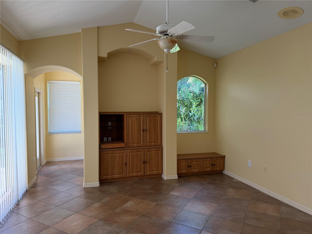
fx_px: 216
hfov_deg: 71.6
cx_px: 156
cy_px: 117
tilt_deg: -3.5
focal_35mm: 24
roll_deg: -0.3
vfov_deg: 56.8
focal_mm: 6.76
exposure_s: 1/121
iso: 80
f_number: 1.78
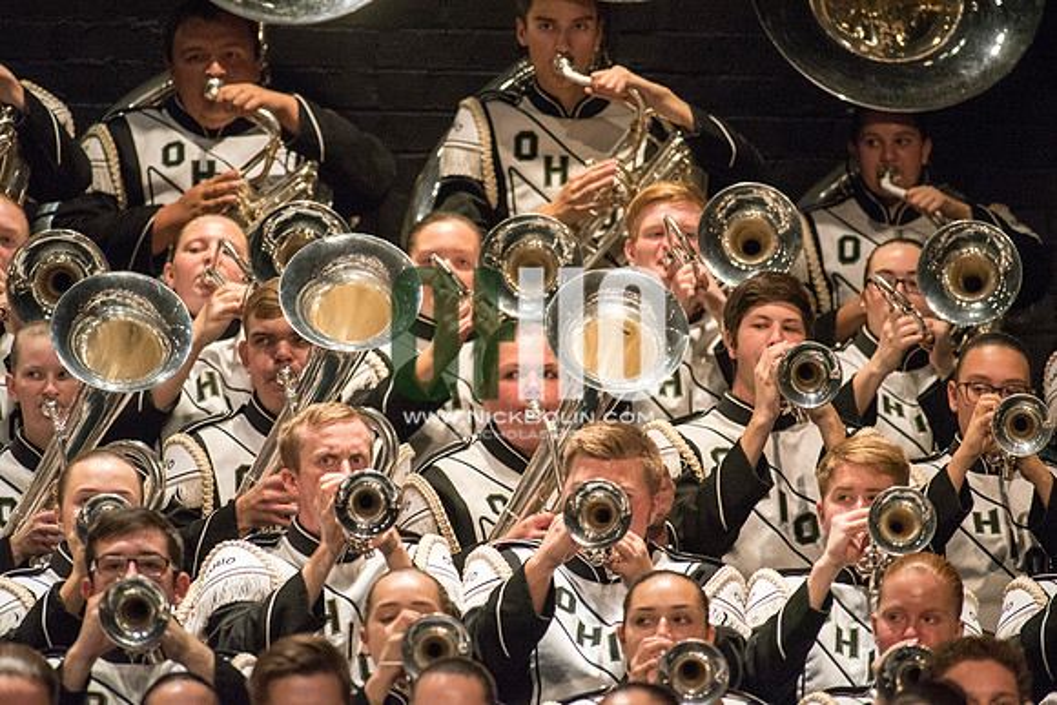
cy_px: 352
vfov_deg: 2.3
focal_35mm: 600
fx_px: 17620
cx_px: 528
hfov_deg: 3.4
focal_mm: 600
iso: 4000
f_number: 5.6
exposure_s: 1/320
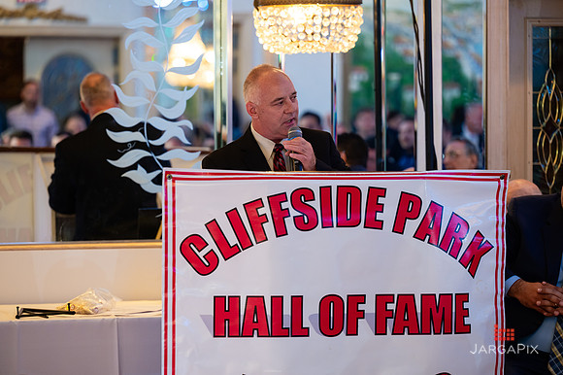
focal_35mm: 142
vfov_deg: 9.7
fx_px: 2213
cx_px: 282
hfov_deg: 14.5
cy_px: 188
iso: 1250
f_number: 3.2
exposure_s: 1/125
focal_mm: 140
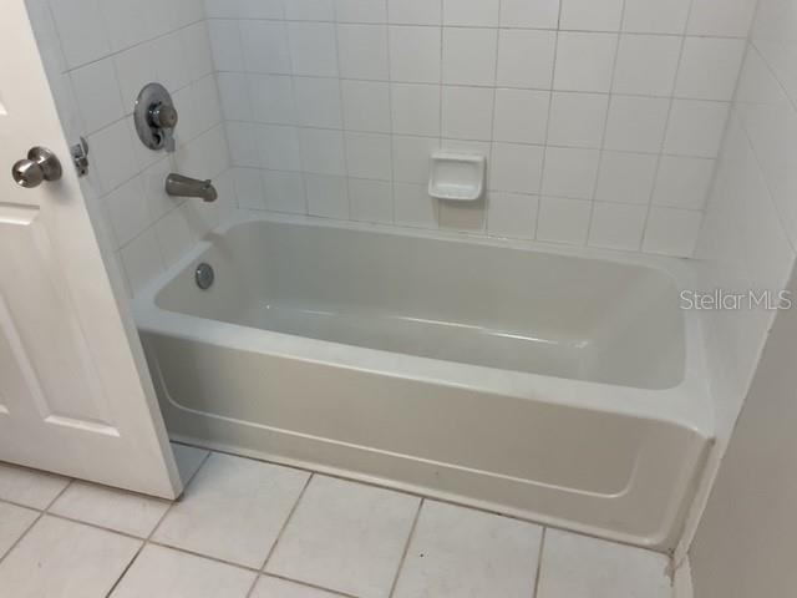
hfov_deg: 61.7
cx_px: 398
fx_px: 668
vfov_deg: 48.2
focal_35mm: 29
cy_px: 299
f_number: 1.8
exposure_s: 1/60
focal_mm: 3
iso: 40
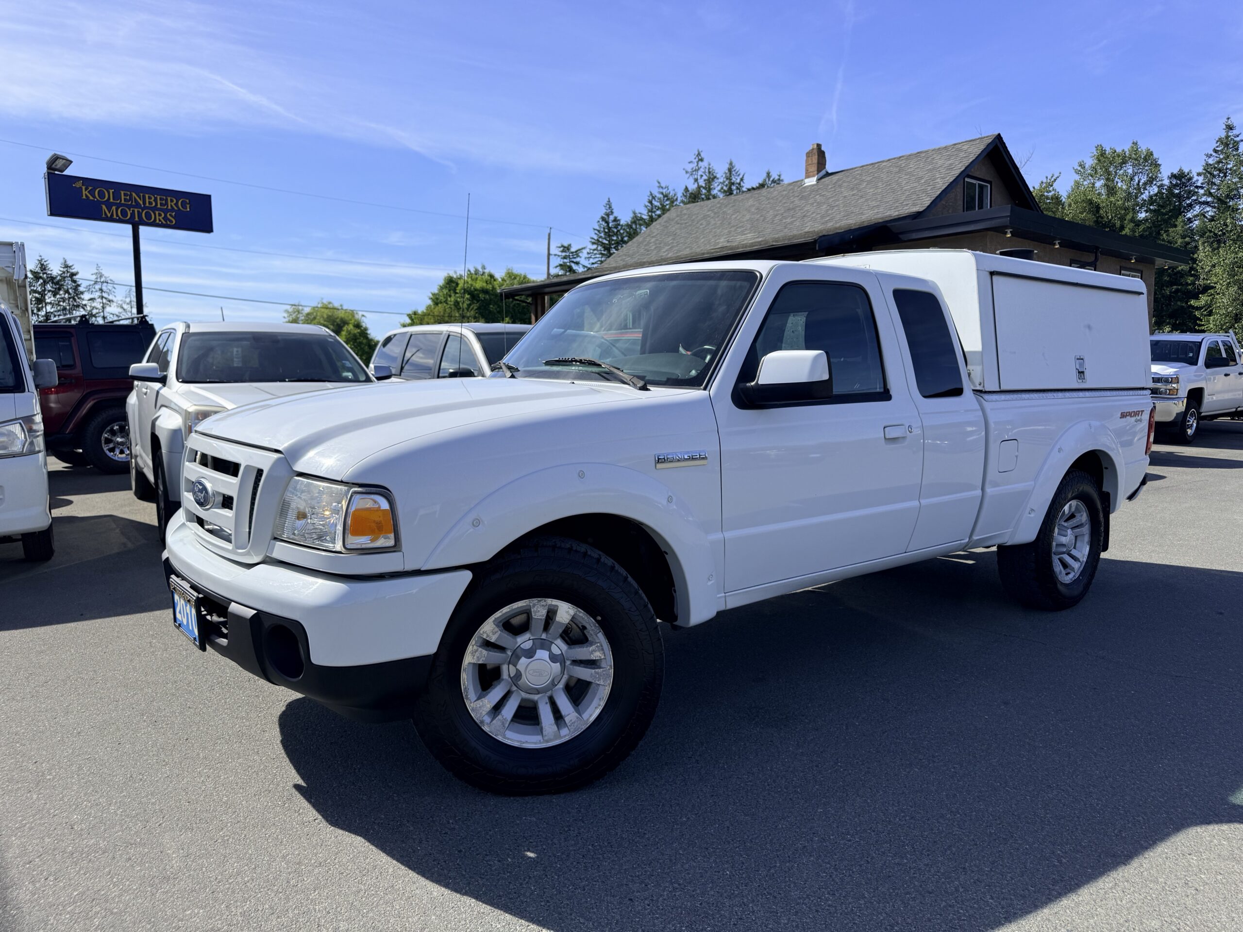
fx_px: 862
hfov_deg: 71.6
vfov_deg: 56.8
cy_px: 466
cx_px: 622
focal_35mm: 24
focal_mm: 6.76
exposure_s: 1/4167
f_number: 1.78
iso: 80
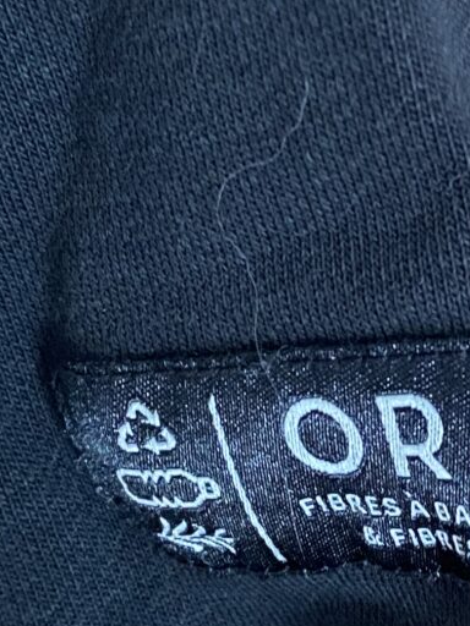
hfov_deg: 13.9
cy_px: 213
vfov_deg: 18.8
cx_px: 520
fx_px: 1883
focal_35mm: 104
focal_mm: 4.25
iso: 640
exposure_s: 1/30
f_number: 1.8
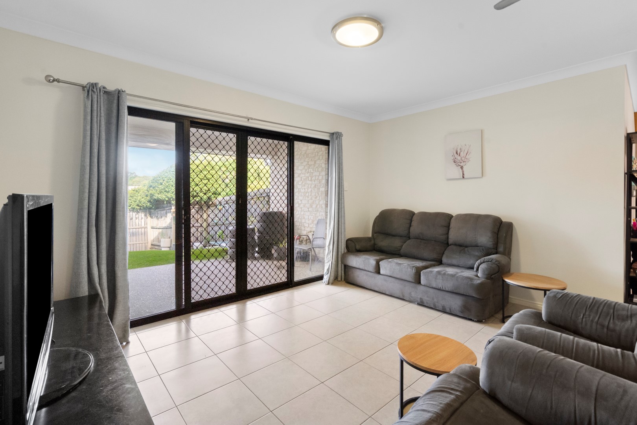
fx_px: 283
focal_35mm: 16
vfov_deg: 73.7
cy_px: 212
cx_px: 318
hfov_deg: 96.7
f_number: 8
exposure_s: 1/15
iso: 3200
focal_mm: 16
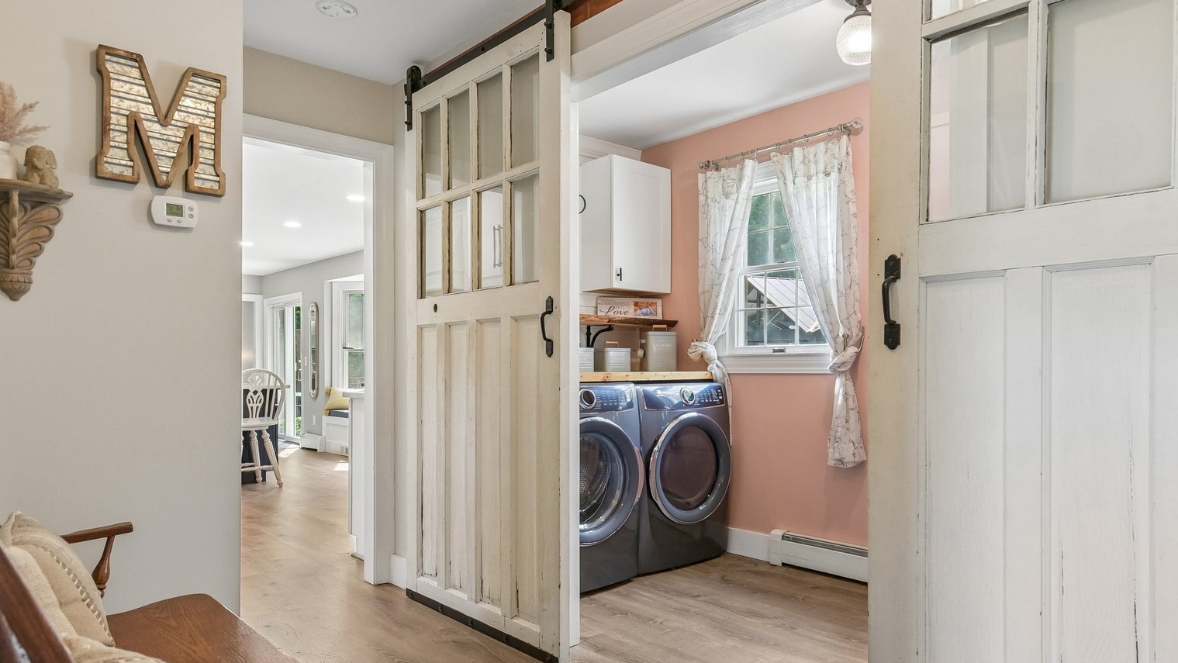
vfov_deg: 47.6
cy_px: 380
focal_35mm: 24
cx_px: 681
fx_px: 750
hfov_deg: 75.8
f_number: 11
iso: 400
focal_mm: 17
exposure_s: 1/15
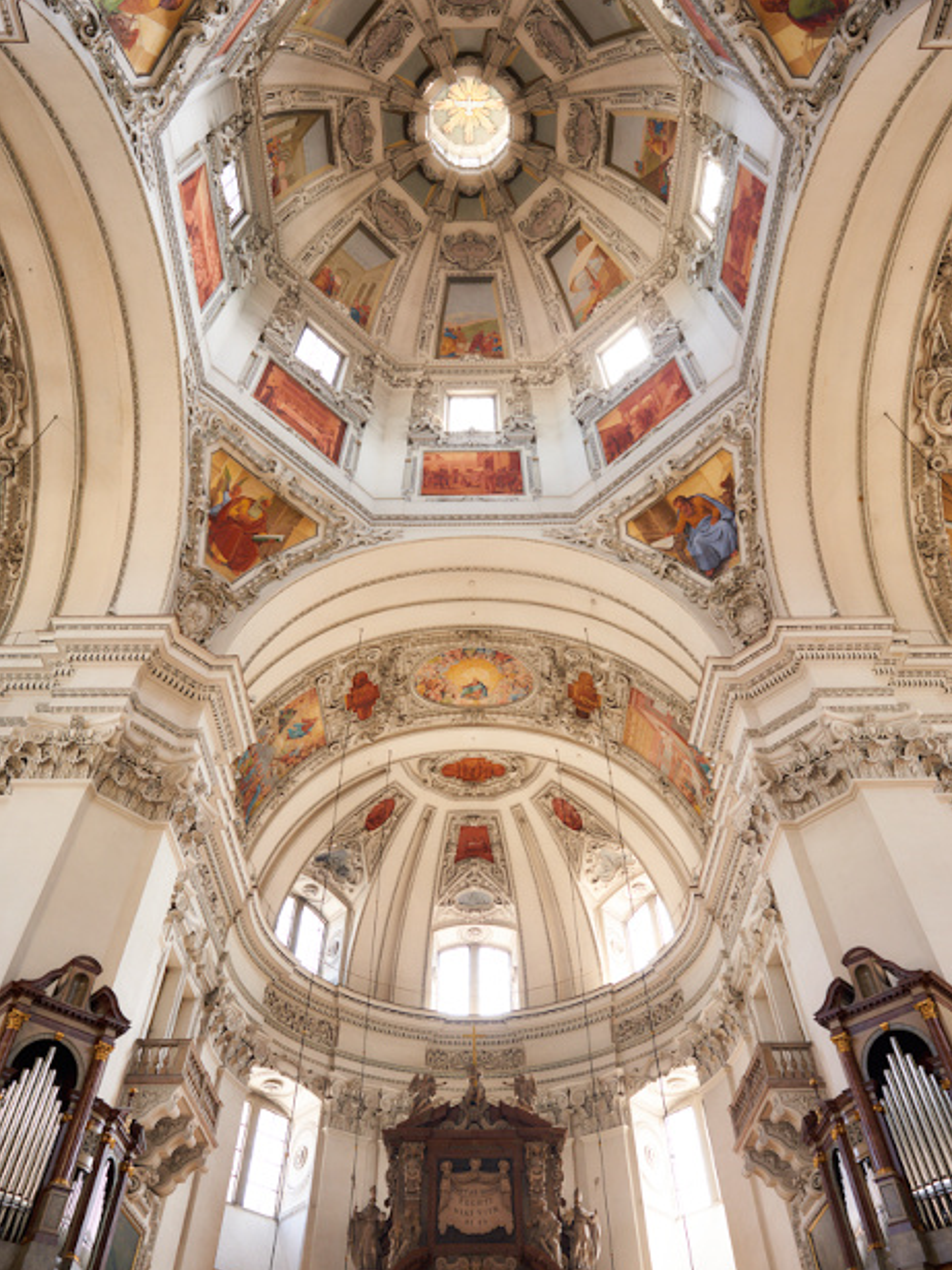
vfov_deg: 73.9
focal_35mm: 23
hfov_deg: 58.9
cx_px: 480
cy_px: 613
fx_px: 844
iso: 200
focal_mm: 21
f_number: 4
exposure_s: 1/20
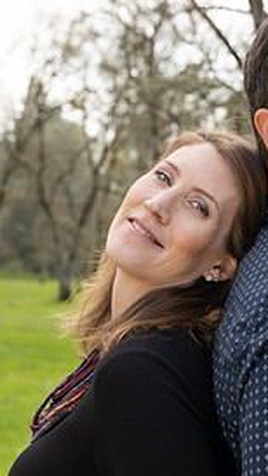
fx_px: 1008
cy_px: 191
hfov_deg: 15.1
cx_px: 181
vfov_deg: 26.5
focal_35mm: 80
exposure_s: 1/125
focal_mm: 36
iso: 200
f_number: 4.5
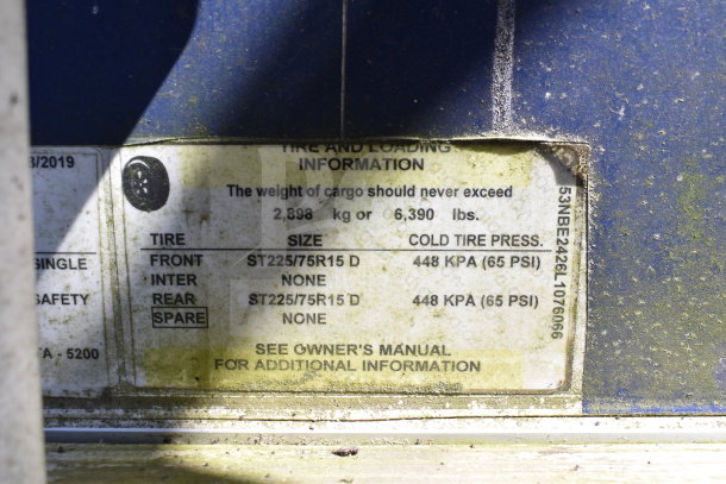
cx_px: 363
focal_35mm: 40
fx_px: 817
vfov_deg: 33.0
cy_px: 242
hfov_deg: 47.9
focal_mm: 27
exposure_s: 1/160
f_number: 6.3
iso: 200
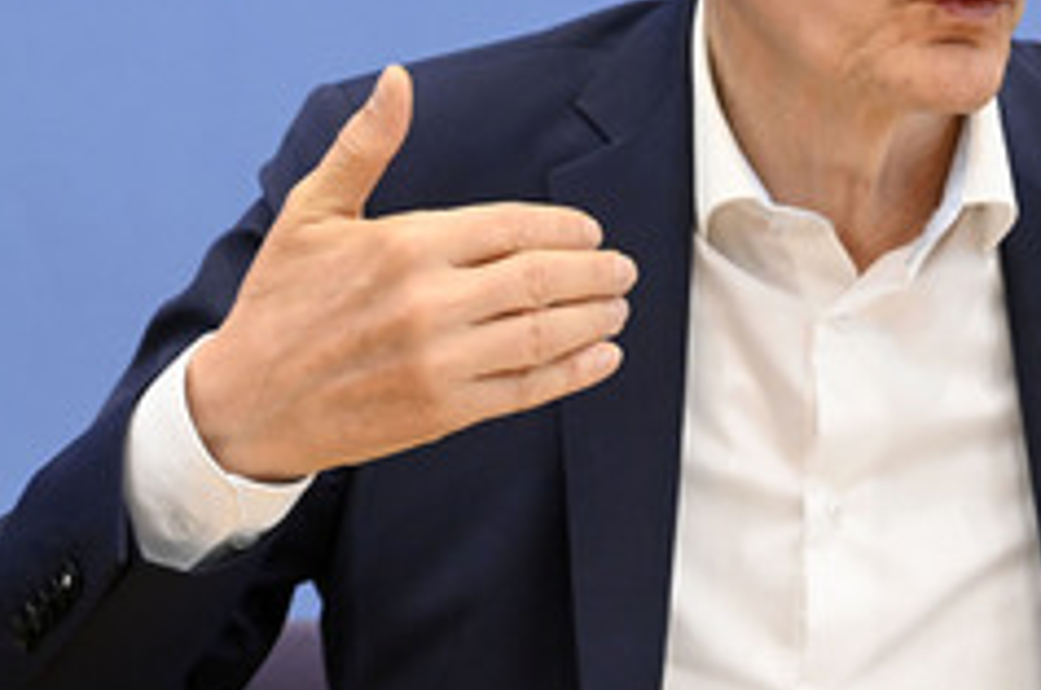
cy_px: 75
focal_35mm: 181
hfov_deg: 11.3
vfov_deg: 7.5
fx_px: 5223
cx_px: 876
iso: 5000
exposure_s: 1/640
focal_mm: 95
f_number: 5.6
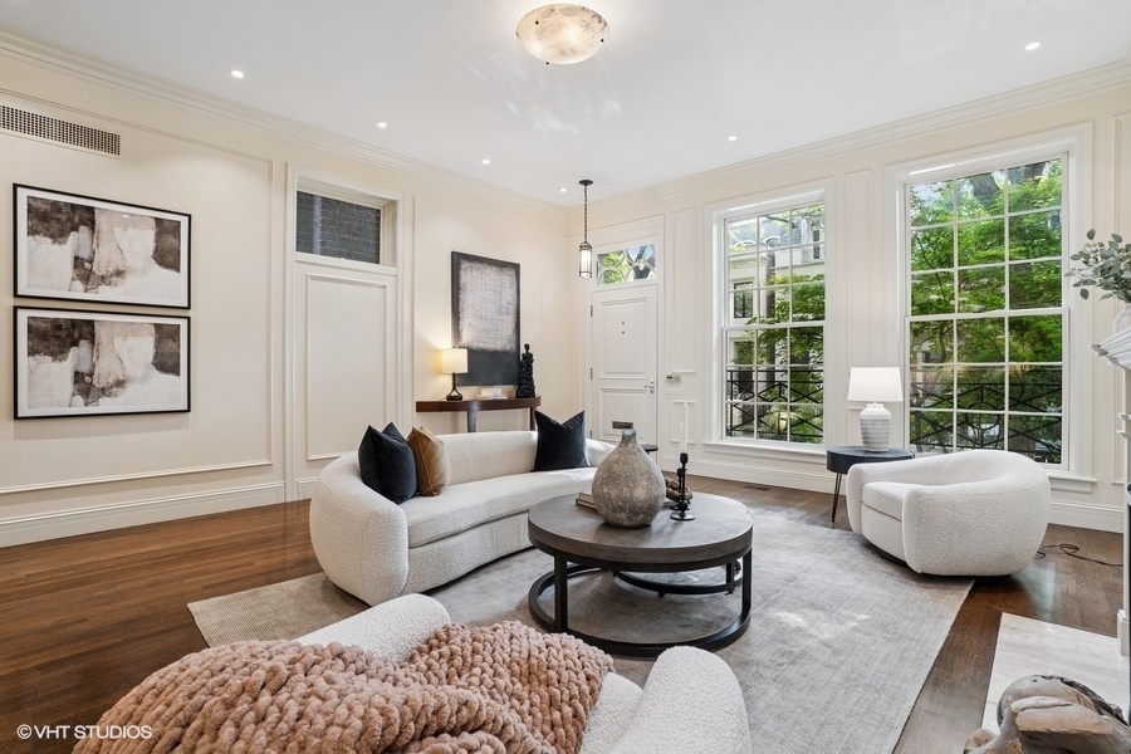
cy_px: 377
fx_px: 503
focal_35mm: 16
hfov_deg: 96.7
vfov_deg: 73.7
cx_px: 566
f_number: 8
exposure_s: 1/10
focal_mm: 16
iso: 200
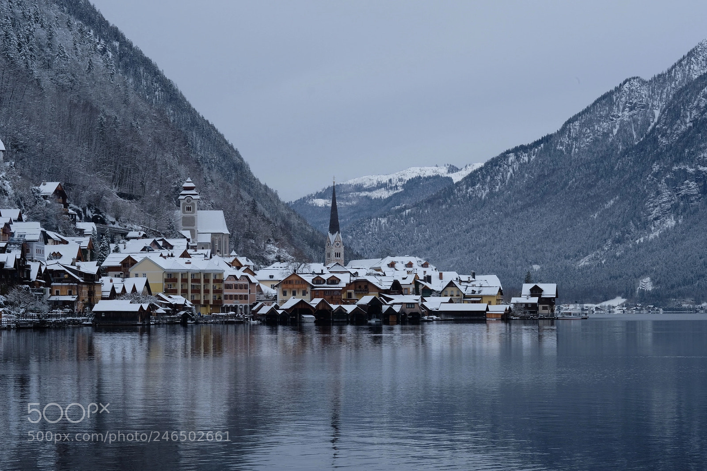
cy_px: 236
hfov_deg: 24.2
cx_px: 354
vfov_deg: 16.3
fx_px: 1650
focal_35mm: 84
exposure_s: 1/90
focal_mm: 56
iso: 200
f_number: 14
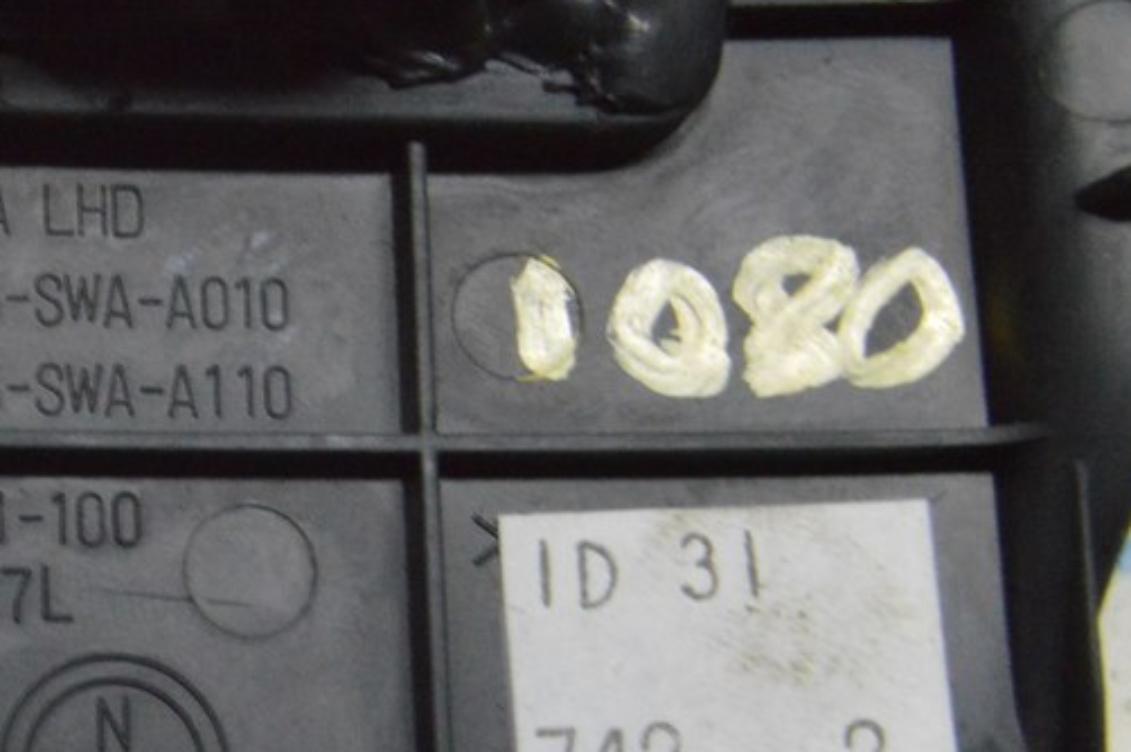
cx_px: 2
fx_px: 3265
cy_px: 411
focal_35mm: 104
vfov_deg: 13.1
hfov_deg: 19.1
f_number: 20
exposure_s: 1/15
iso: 6400
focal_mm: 34
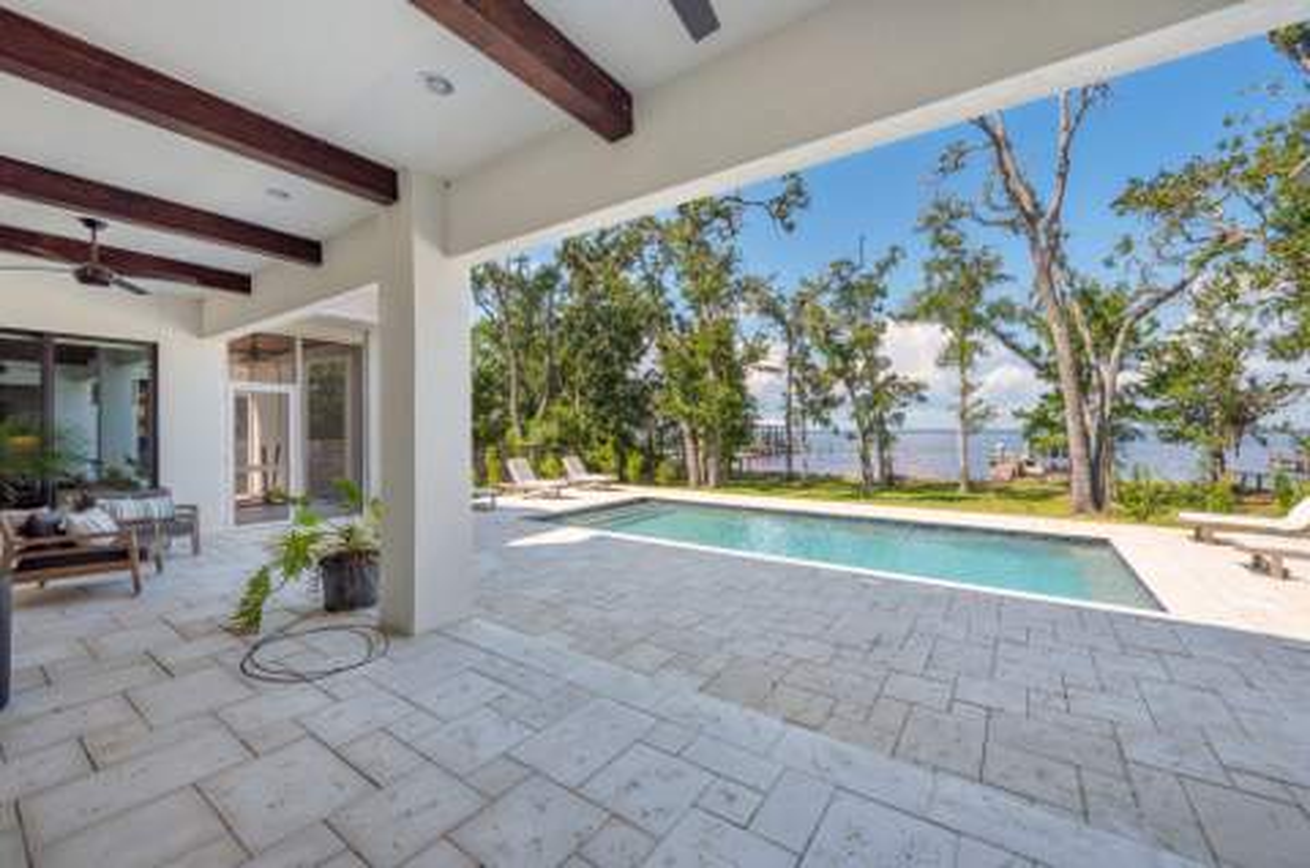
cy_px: 434
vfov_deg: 81.0
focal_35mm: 14
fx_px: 508
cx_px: 655
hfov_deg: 104.4
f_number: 9
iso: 125
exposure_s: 1/320
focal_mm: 14
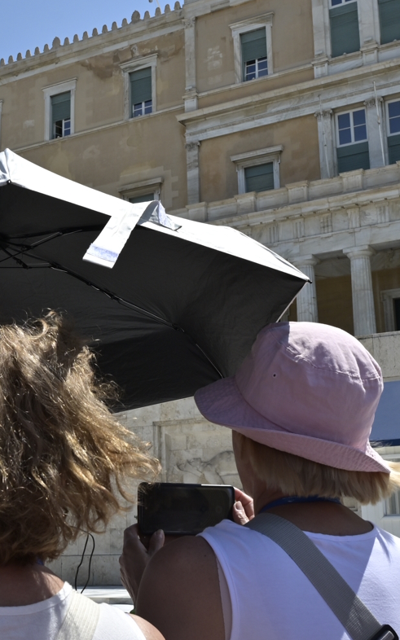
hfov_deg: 23.1
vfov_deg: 36.3
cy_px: 323
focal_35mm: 56
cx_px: 143
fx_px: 977
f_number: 11
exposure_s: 1/500
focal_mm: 24
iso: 200
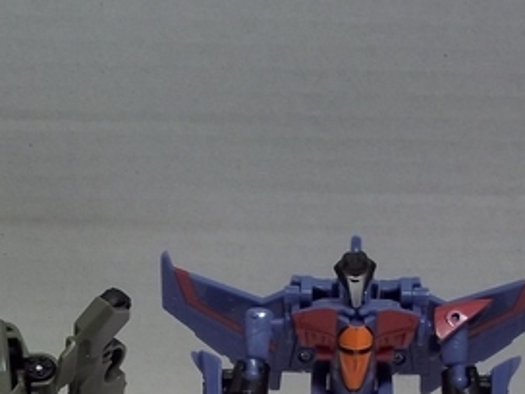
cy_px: 514
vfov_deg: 13.5
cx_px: 181
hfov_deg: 18.5
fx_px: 1608
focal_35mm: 106
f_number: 3.1
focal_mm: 6.5
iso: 80
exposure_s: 1/60
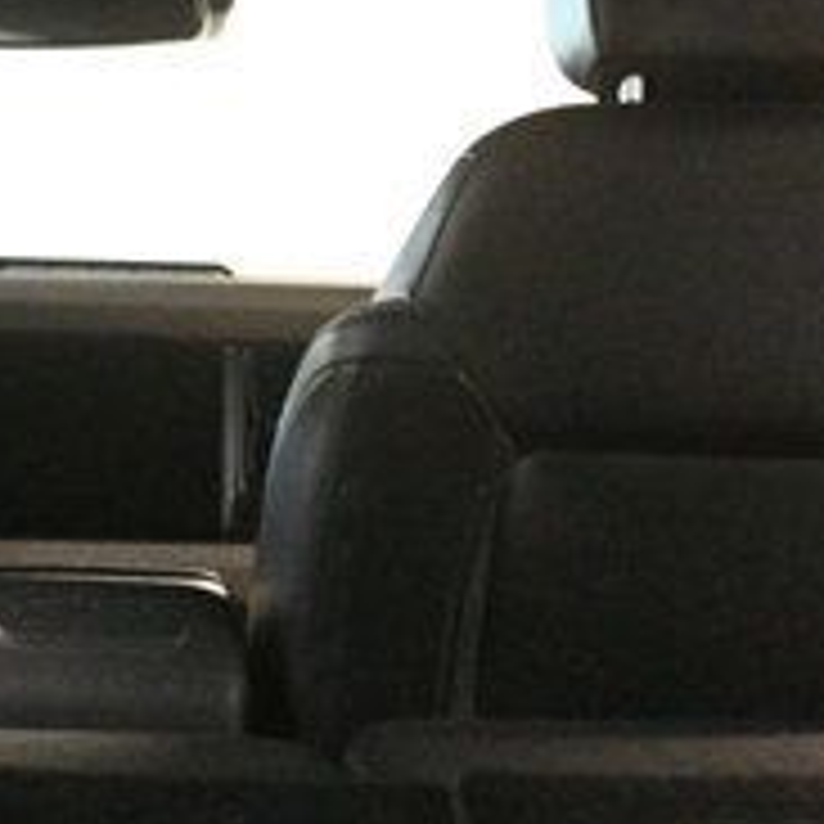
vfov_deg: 12.2
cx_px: 243
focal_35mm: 143
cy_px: 635
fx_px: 3851
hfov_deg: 12.2
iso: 5600
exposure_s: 1/60
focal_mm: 20
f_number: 3.5
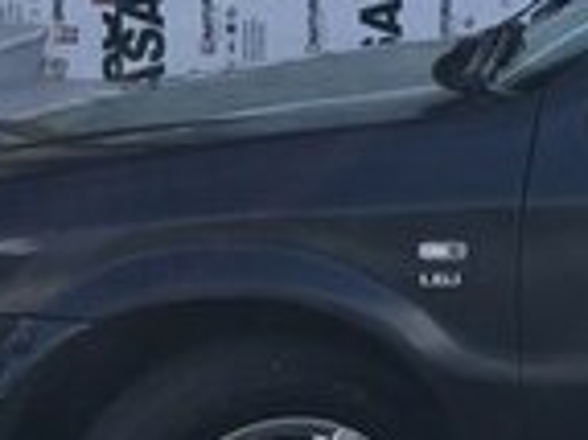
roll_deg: -2.9
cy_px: 187
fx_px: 2189
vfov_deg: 11.5
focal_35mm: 129
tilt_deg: -8.2
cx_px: 1065
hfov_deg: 13.6
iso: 20
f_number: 1.8
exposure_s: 1/847
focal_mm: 3.99
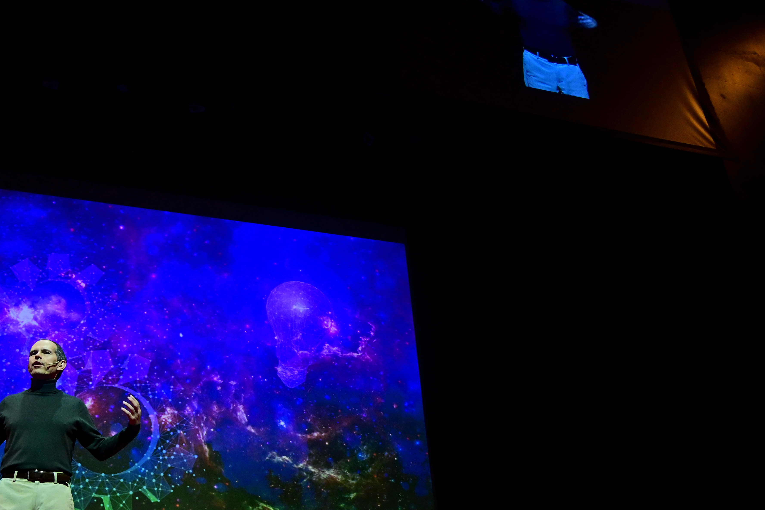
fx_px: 701
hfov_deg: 56.3
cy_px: 386
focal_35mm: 33
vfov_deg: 38.9
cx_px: 269
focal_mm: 14
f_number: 4
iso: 1600
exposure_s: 1/250
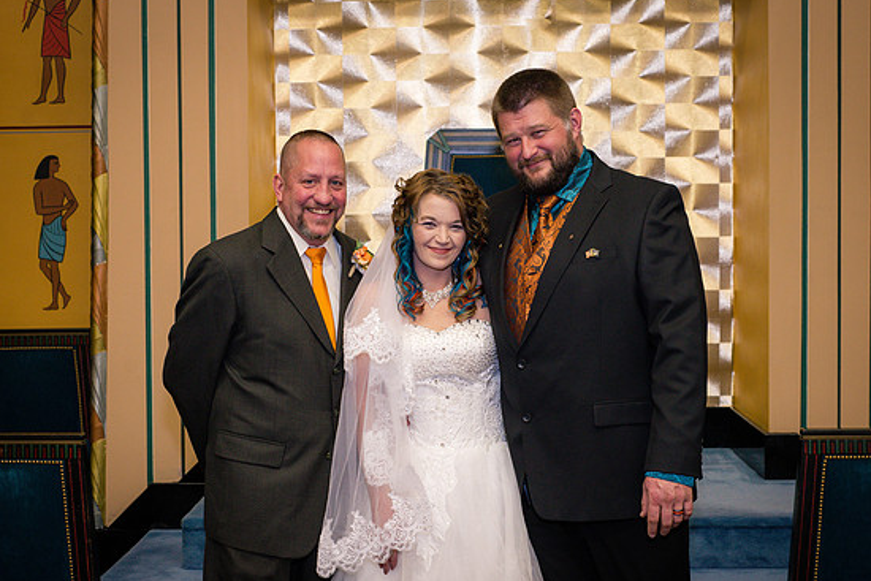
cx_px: 430
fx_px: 1379
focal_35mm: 57
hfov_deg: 35.0
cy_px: 296
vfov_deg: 23.8
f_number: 5
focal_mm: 50
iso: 800
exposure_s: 1/125
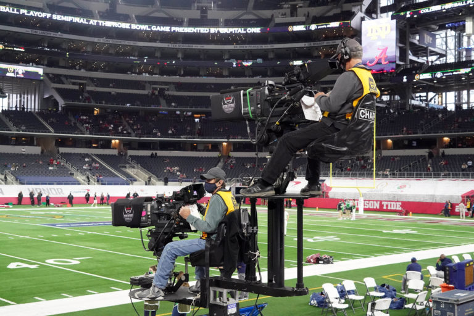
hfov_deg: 43.6
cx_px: 237
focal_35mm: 45
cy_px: 158
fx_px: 592
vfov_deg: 29.9
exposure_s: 1/800
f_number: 6.3
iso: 12800
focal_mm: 45
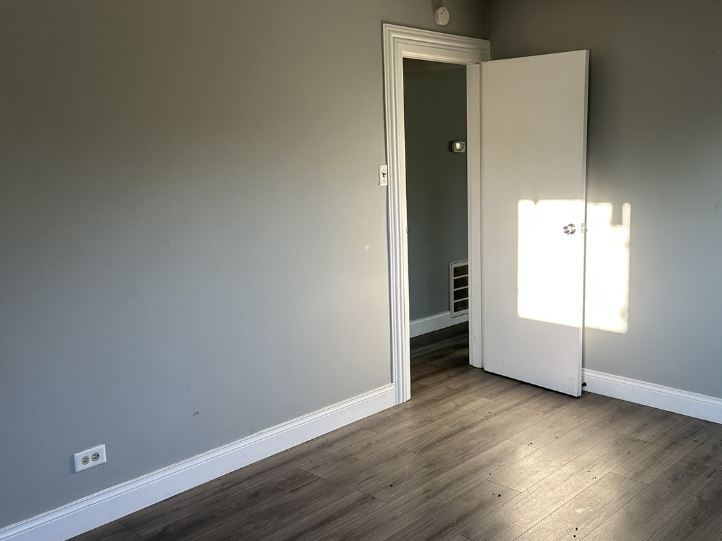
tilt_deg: -8.4
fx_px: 730
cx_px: 439
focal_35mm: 35
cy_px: 248
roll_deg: +0.9
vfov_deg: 40.7
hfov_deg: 52.2
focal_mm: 5.7
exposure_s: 1/121
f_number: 1.5
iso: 64
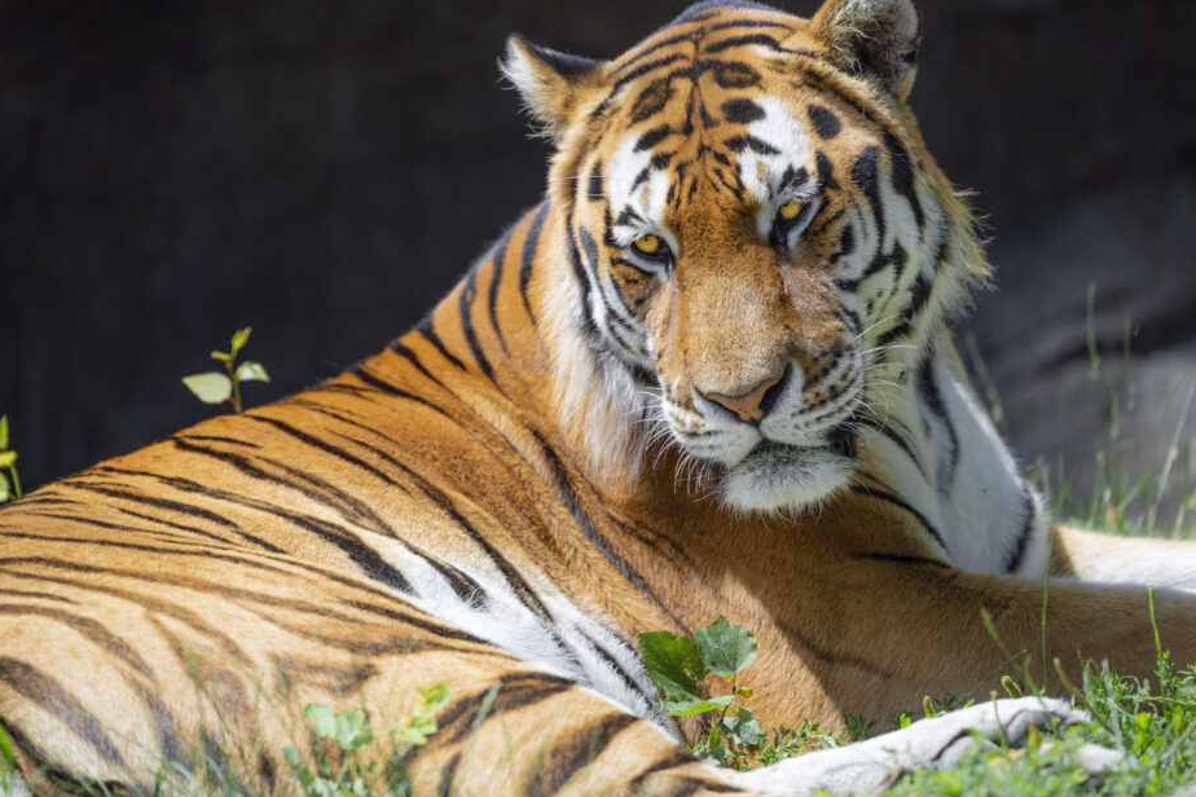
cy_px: 356
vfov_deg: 3.5
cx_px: 544
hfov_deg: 5.3
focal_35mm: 388
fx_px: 12889
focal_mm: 350
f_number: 4.5
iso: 360
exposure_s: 1/800
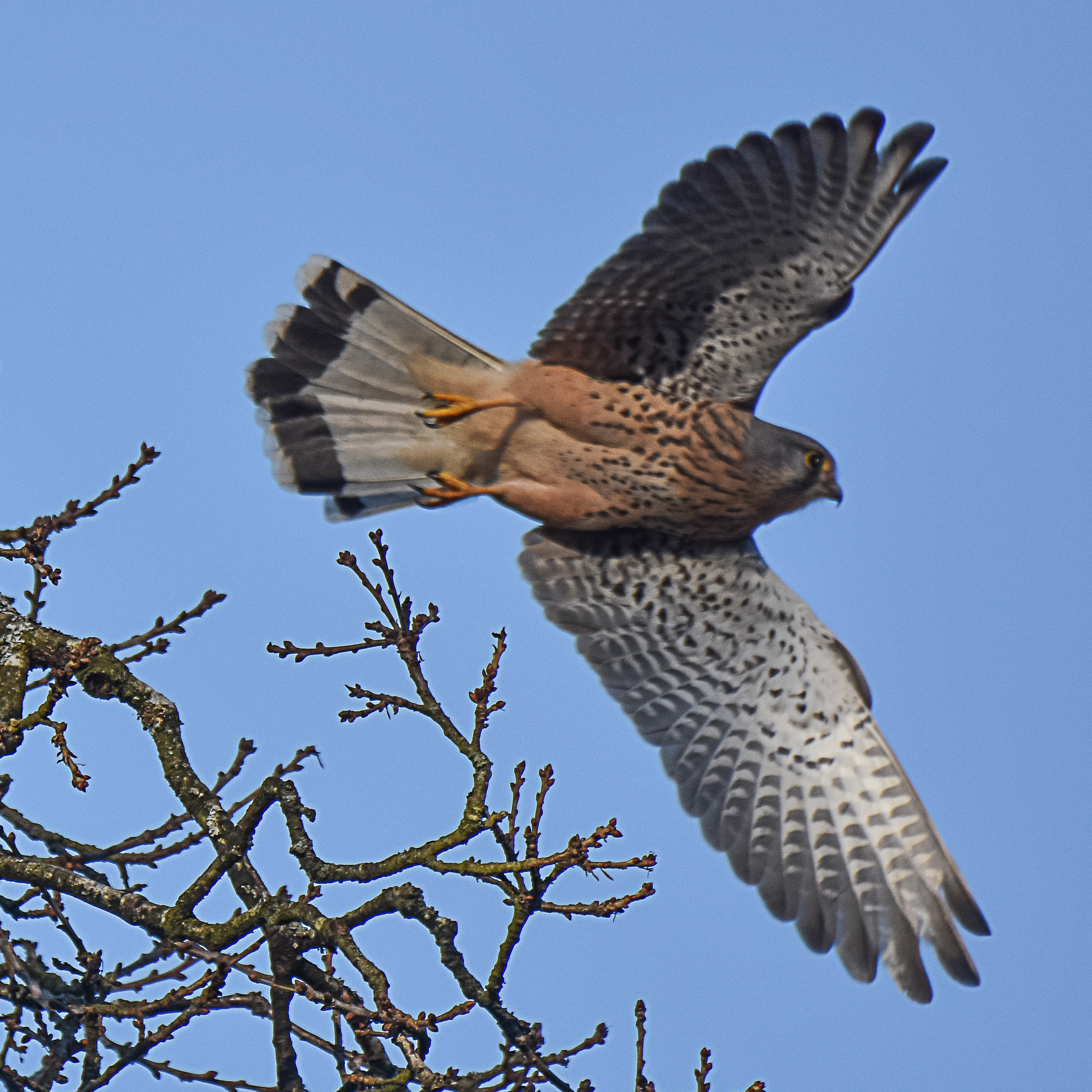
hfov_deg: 2.2
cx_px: 320
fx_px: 28659
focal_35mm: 803
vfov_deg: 2.2
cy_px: 572
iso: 400
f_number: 6.3
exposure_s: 1/1600
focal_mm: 400
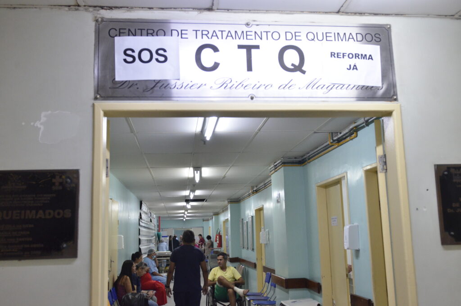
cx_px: 230
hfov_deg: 53.2
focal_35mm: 36
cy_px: 153
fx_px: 460
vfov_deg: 36.7
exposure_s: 1/125
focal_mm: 24
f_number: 3.5
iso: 2000
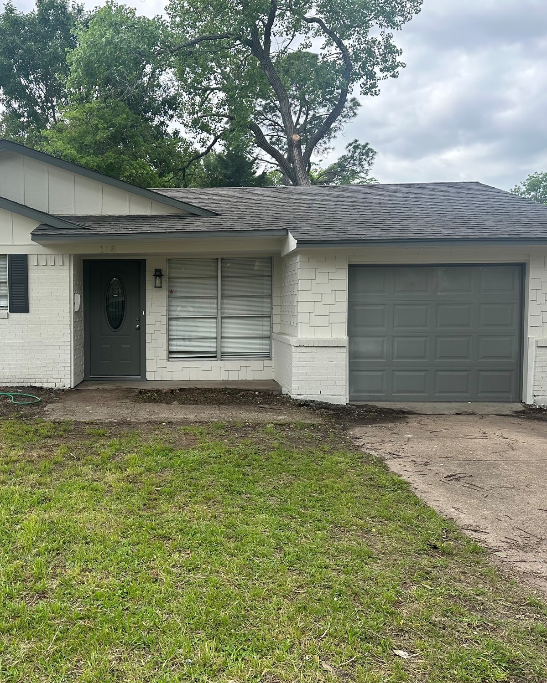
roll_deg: +0.5
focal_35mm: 32
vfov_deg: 55.7
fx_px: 648
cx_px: 144
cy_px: 346
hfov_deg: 44.4
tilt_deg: -4.0
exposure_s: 1/918
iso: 80
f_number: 1.78
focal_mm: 6.86
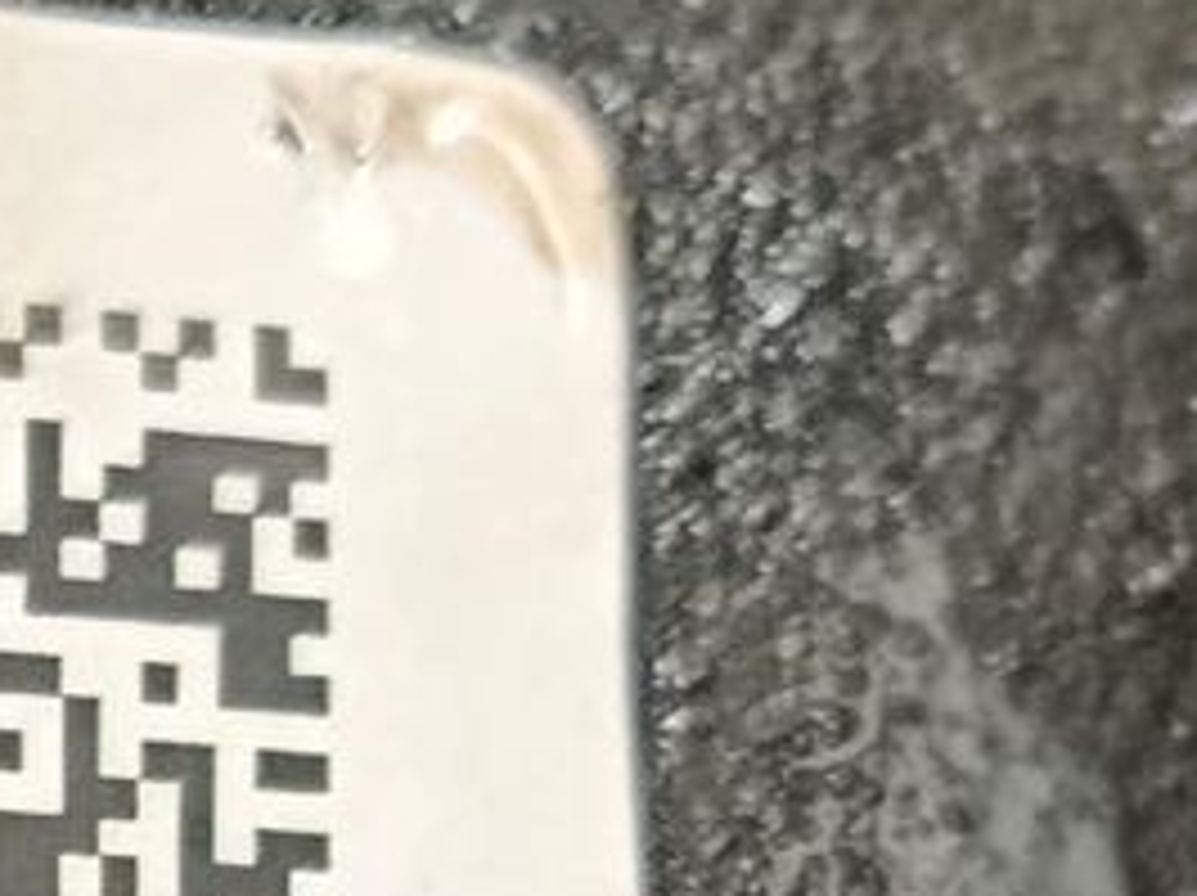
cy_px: 1756
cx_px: -981
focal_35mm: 185
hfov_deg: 10.1
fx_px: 6391
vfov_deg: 7.7
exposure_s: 1/25
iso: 1225
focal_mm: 5.24
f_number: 1.7
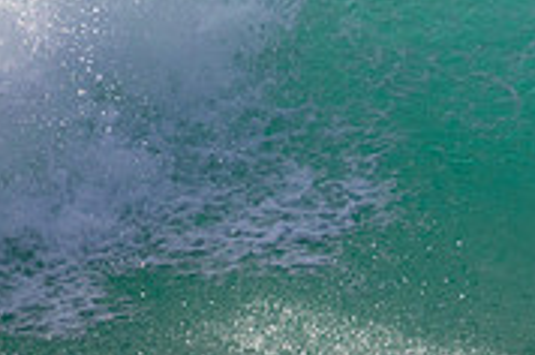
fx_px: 38777
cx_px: 860
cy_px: -191
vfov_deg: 0.5
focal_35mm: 2614
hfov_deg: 0.8
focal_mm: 800
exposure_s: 1/1250
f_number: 11
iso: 640
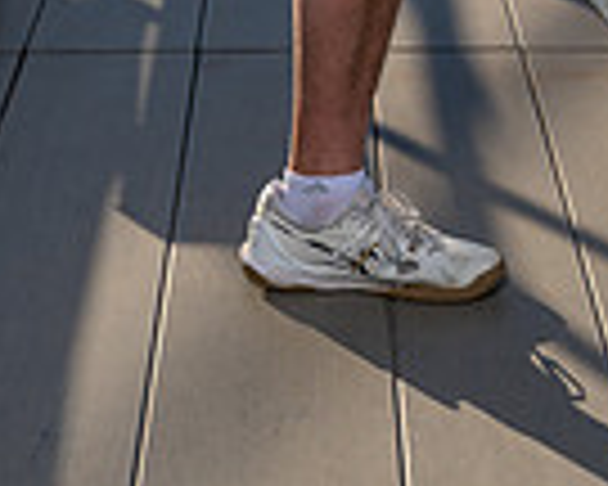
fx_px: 2087
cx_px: 486
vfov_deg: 11.8
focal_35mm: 116
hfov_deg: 16.5
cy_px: -508
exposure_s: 1/1600
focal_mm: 37
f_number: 4.5
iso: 100
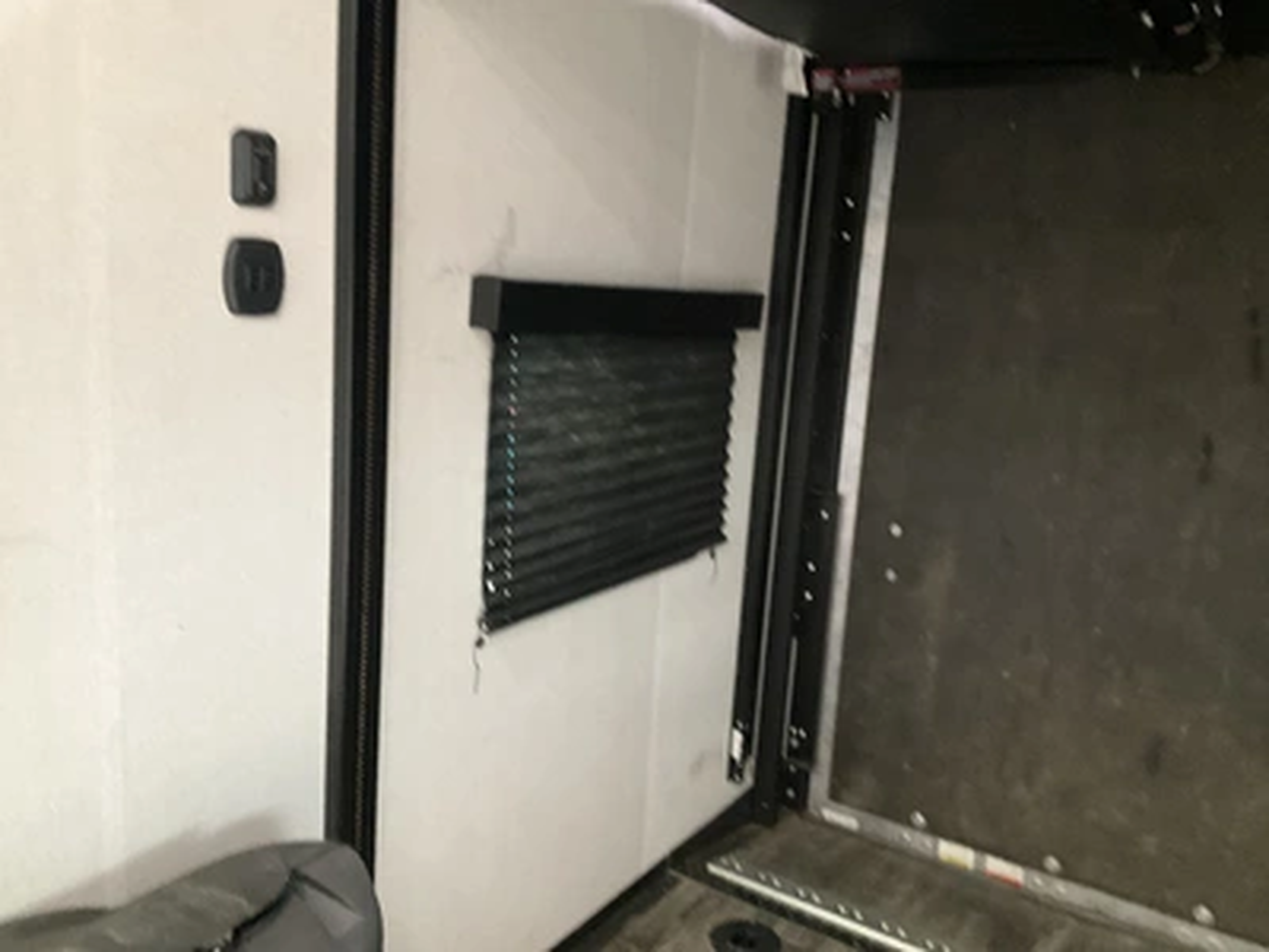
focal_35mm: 29
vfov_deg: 48.2
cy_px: 476
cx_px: 634
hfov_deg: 61.7
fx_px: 1063
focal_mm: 3
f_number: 1.8
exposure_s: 1/30
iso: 500
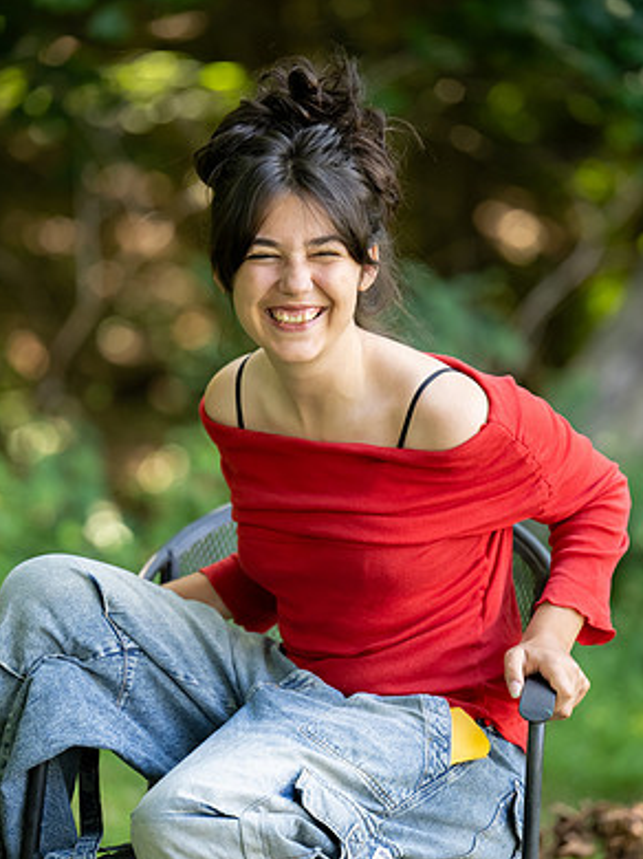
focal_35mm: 161
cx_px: 324
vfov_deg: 12.3
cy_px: 458
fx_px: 3992
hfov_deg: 9.2
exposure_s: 1/500
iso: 1250
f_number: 3.2
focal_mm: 145
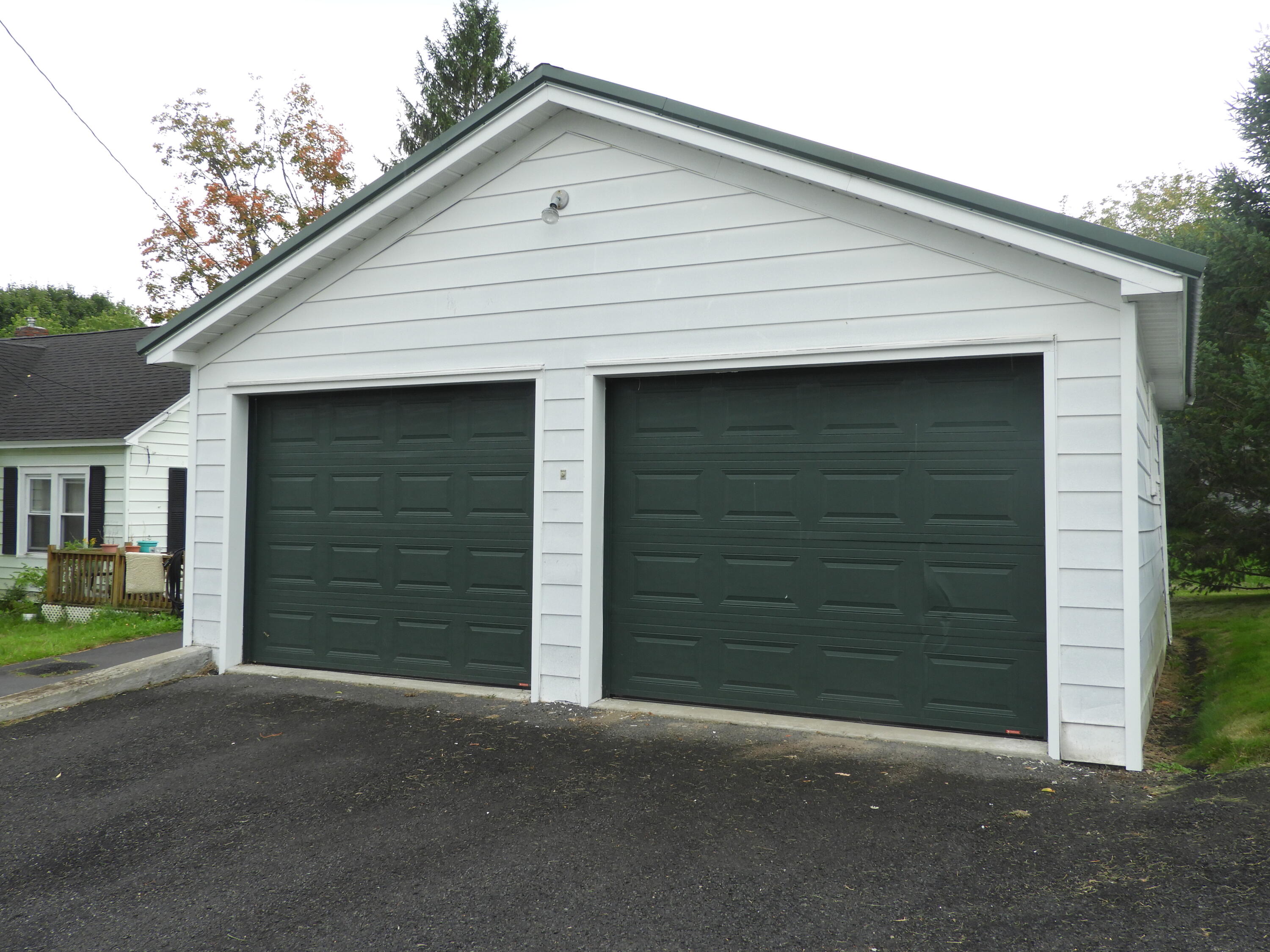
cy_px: 476
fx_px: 1101
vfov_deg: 46.8
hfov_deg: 60.0
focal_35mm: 30
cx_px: 635
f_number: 3.5
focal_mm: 5.4
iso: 100
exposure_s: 1/160
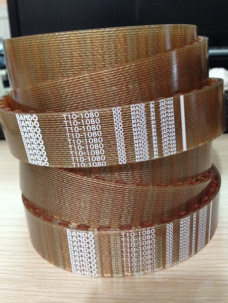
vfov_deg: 55.4
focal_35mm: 33
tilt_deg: -20.6
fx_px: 290
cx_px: 114
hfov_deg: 42.9
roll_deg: +1.5
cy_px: 152
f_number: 2.4
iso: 250
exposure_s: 1/20
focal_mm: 4.12
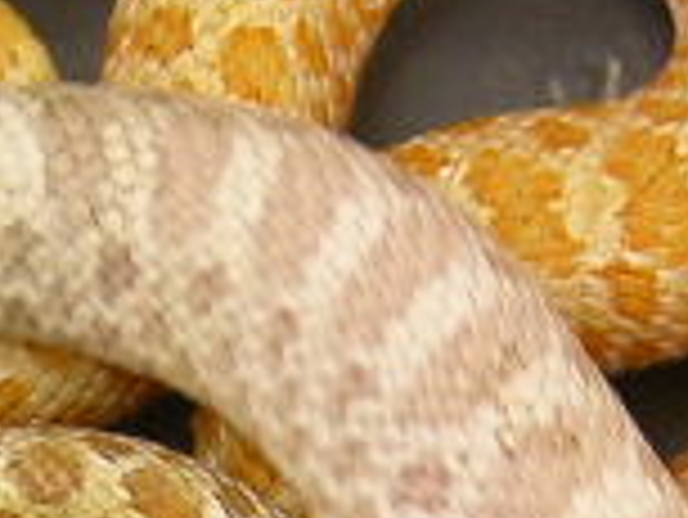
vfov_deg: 2.5
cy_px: 1090
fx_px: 11716
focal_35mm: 589
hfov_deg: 3.4
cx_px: 283
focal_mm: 22.3
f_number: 3.5
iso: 50
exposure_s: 1/13.4
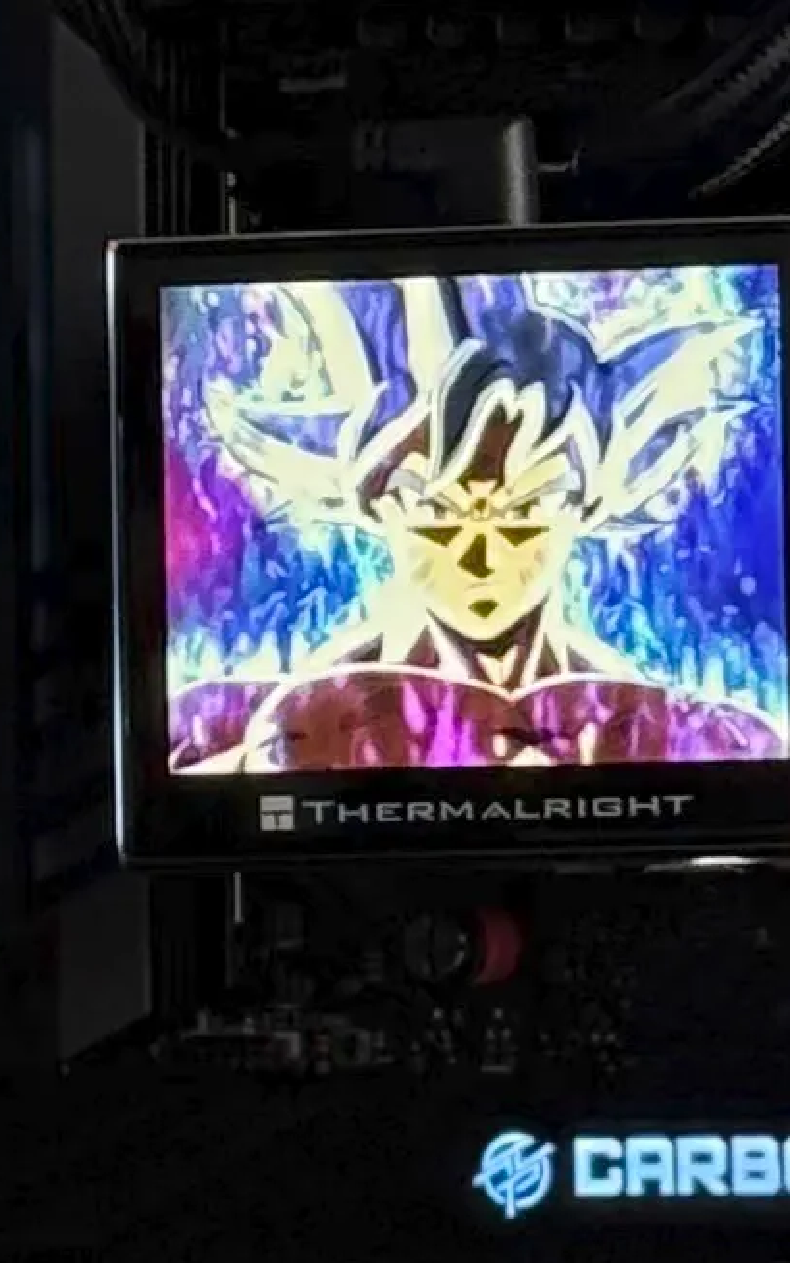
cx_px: 1012
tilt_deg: +2.9
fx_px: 10770
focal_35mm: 313
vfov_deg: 6.7
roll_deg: -0.1
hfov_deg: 4.2
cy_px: 417
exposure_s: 1/60
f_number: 1.78
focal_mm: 6.76
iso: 160
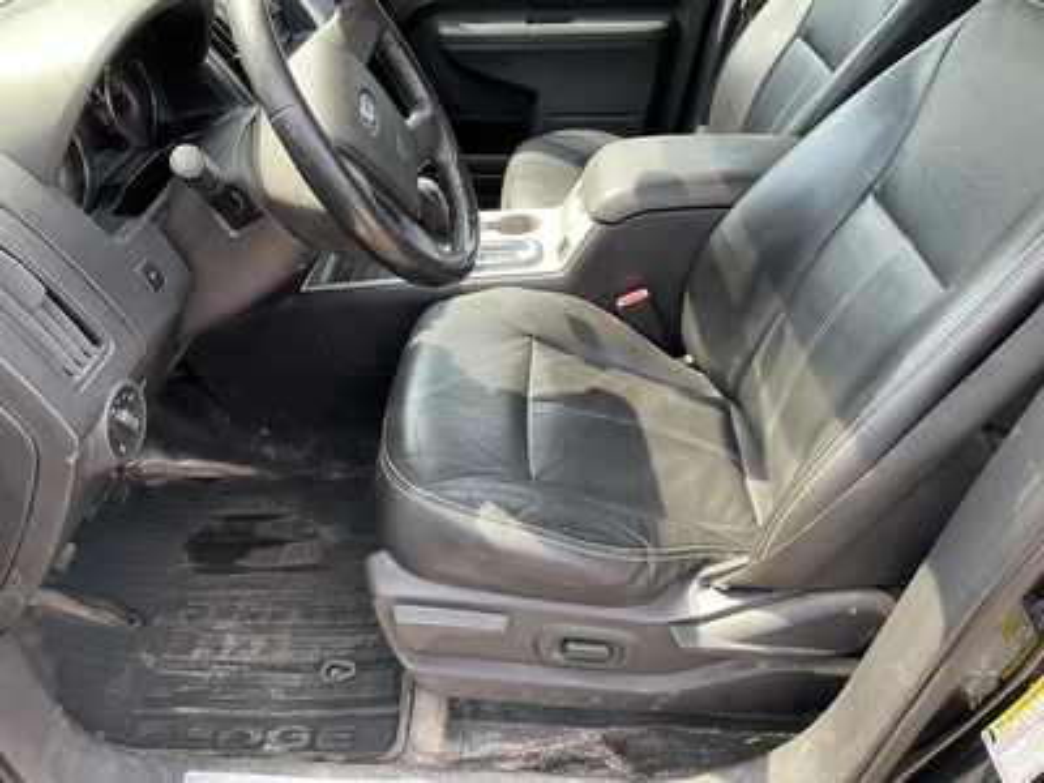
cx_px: 522
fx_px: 875
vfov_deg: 48.2
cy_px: 392
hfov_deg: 61.7
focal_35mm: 29
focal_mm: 3
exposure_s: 1/122
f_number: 1.8
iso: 32
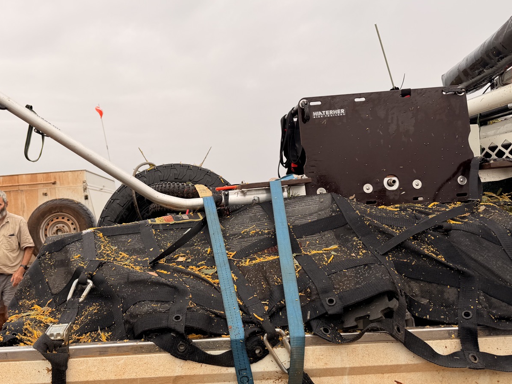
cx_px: 199
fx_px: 473
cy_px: 185
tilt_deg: +3.7
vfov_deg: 44.2
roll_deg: +1.8
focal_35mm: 32
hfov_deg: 56.3
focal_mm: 6.76
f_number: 1.78
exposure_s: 1/735
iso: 80
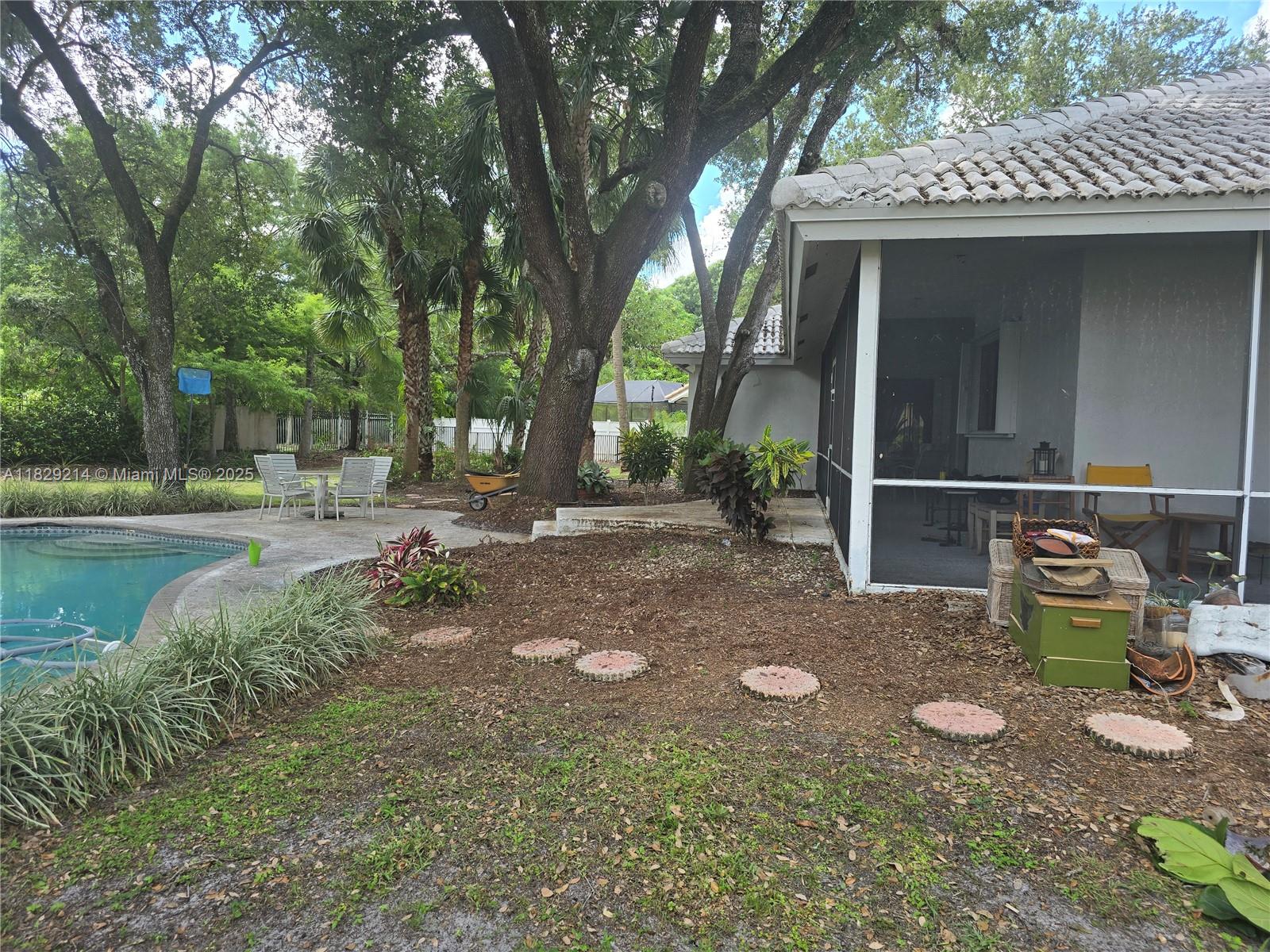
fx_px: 844
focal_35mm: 23
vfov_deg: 58.9
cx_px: 635
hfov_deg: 73.9
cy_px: 476
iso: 16
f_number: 1.7
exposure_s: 1/180
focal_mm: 6.3
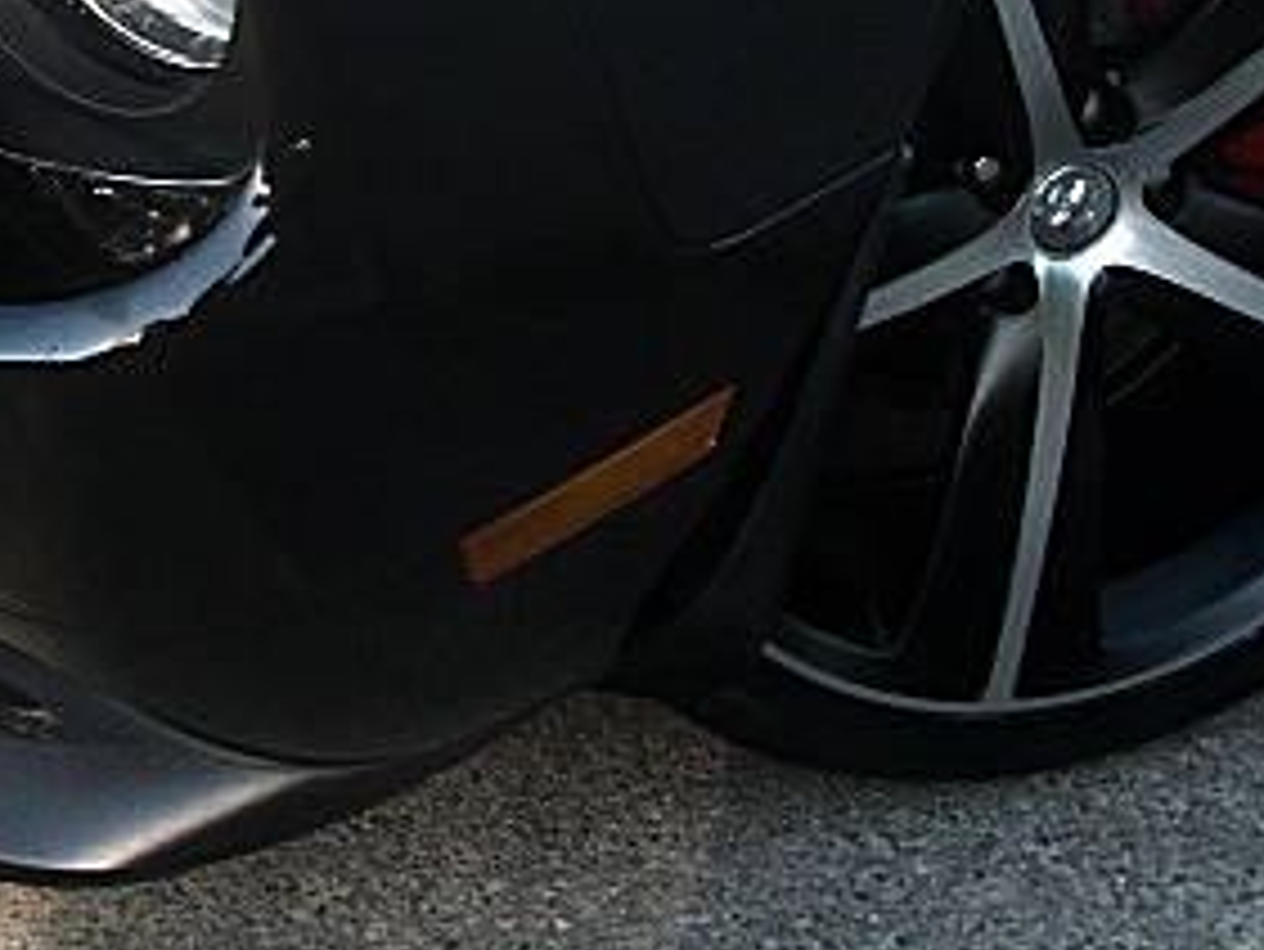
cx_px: 351
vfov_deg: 17.5
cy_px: -23
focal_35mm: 82
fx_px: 2996
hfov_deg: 23.6
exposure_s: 1/100
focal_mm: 6.3
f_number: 2.8
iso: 100
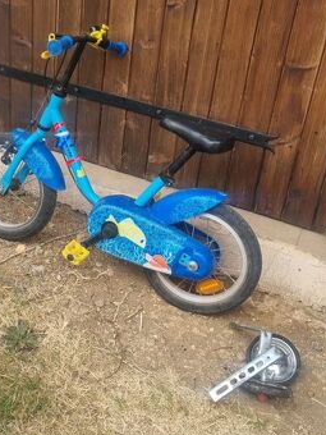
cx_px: 87
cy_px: 142
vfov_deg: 38.4
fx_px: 615
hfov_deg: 29.3
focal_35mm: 49
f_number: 1.8
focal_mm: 5.4
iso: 50
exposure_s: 1/293
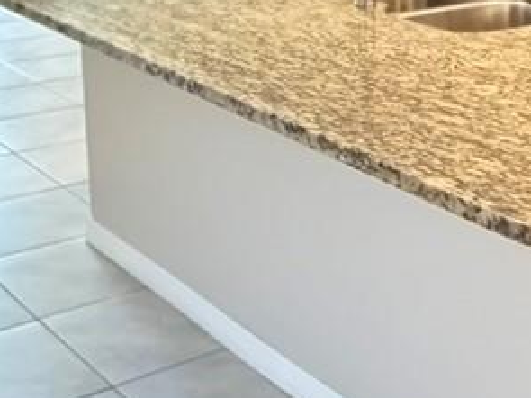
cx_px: 486
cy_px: 32
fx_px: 1165
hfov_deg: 24.8
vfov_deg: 19.0
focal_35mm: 76
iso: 2500
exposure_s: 1/24
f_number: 2.2
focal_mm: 2.22
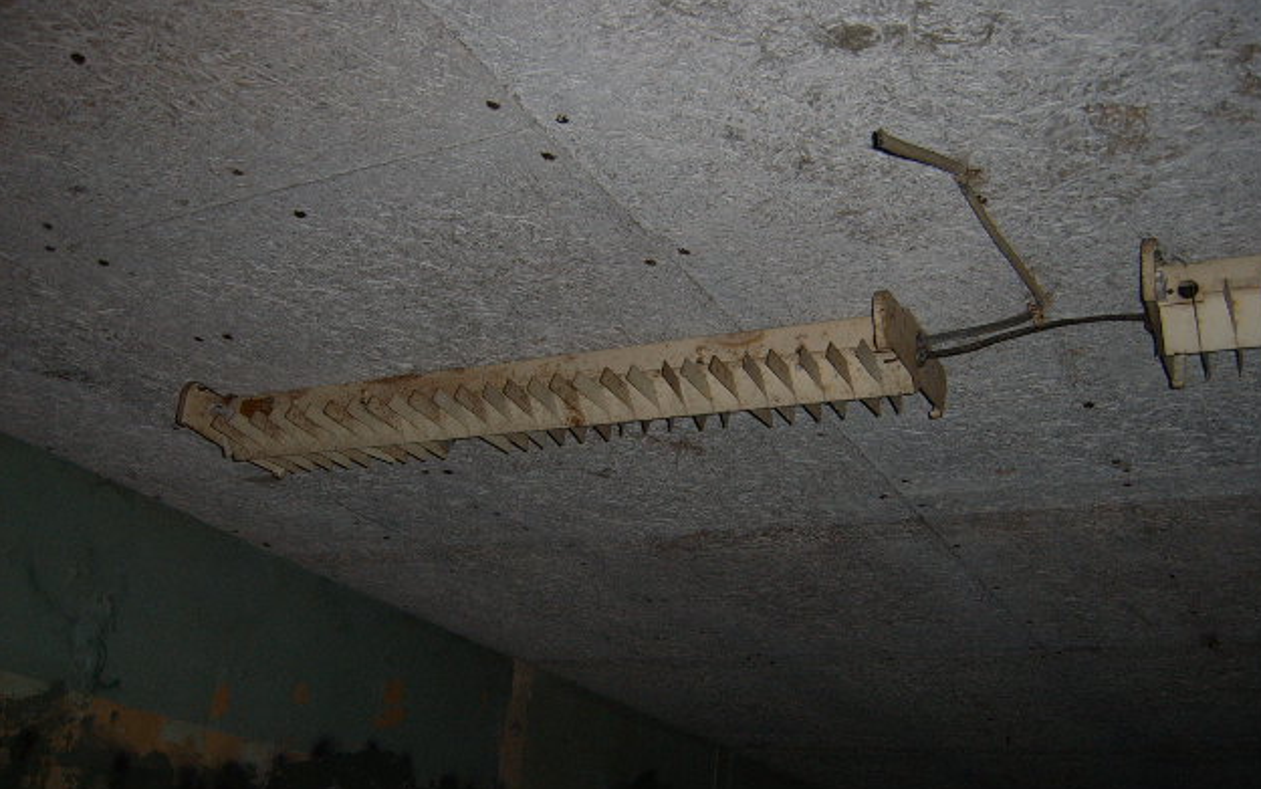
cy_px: 446
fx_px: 1306
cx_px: 642
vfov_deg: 33.6
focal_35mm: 38
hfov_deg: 51.5
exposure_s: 1/30
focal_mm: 5.8
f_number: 2.8
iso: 69
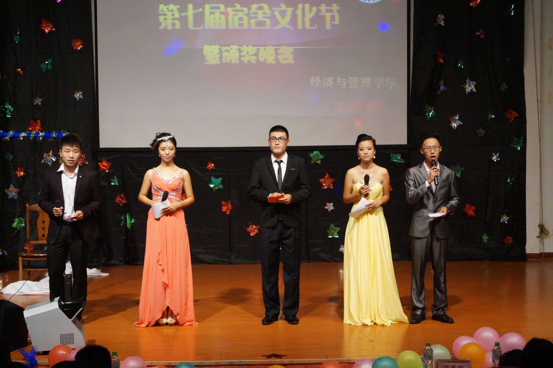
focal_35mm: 68
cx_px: 276
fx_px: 1036
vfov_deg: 20.1
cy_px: 184
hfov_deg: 29.9
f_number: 5.6
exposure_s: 1/80
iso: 3200
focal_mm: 45
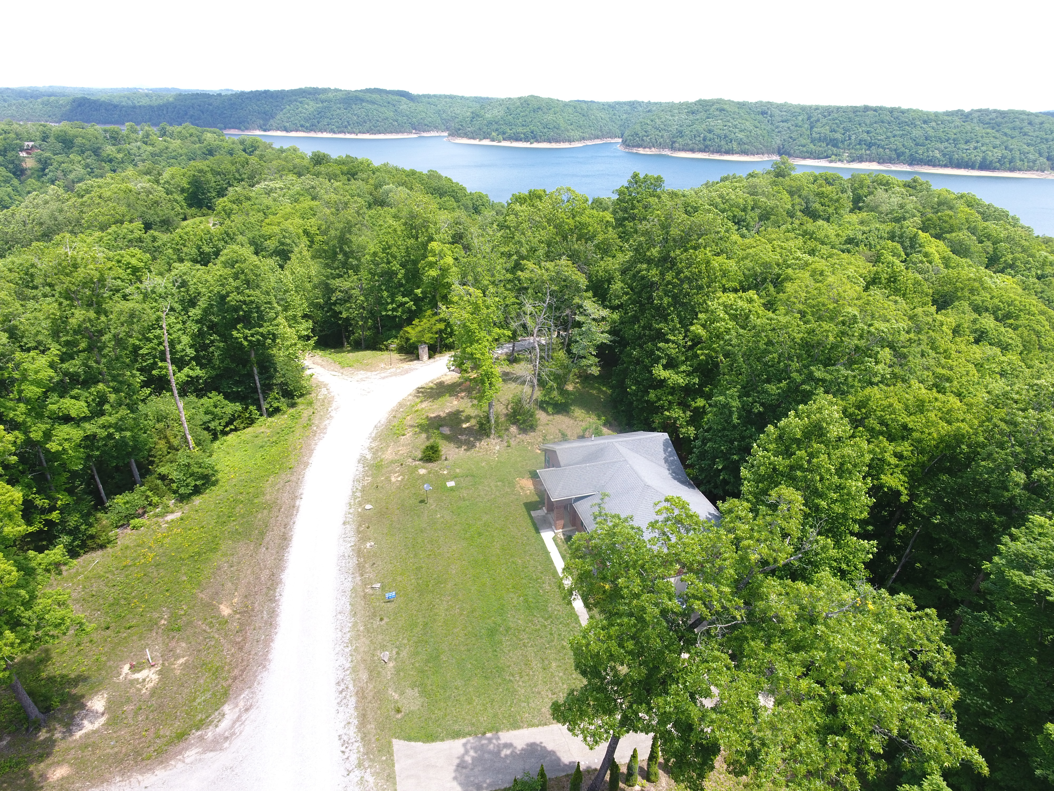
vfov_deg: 66.0
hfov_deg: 81.7
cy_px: 396
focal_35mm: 20
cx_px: 527
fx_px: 609
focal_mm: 3.61
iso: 100
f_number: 2.8
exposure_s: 1/295
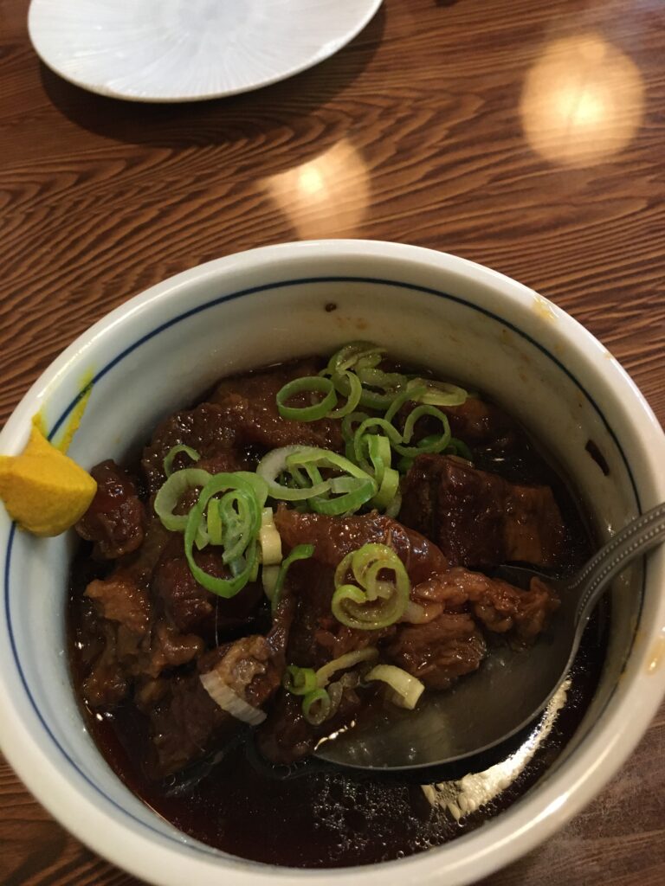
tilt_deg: -60.3
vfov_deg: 61.7
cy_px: 443
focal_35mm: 29
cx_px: 332
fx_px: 743
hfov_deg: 48.2
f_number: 2.2
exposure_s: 1/15
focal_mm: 4.15
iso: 200
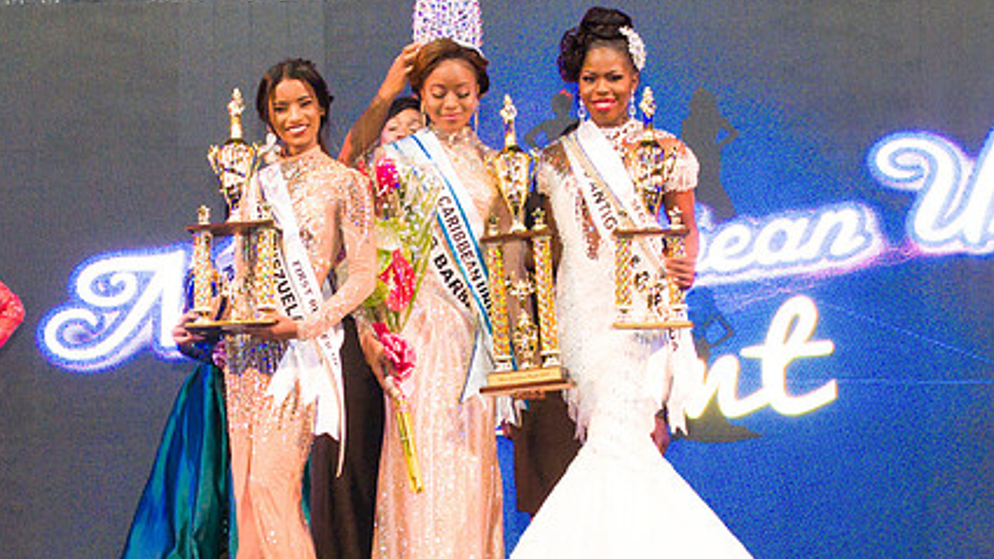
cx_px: 328
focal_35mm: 113
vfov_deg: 10.7
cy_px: 401
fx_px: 2978
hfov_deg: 18.9
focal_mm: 29
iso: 4000
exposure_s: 1/160
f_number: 5
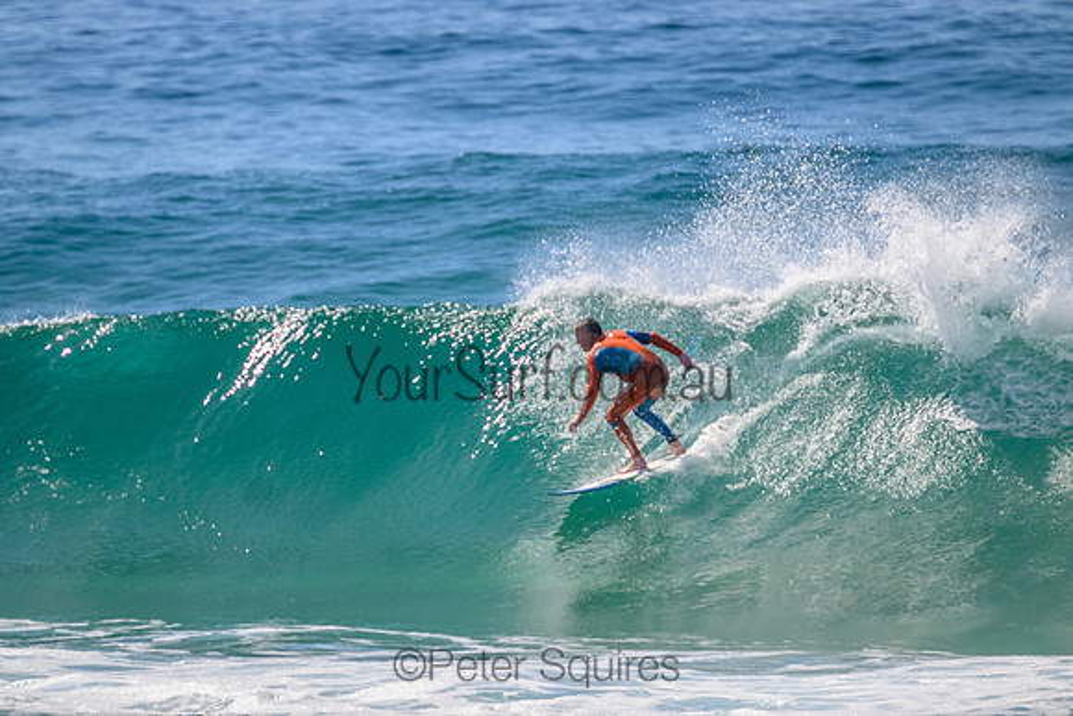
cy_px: 358
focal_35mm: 800
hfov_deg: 2.6
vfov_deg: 1.7
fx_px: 23849
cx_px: 536
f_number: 11
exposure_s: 1/2000
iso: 1100
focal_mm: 800
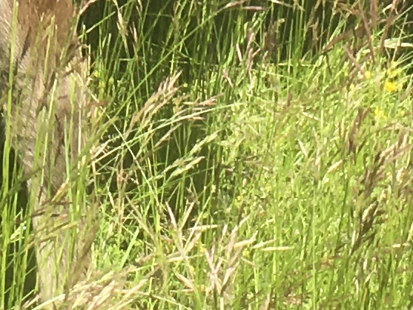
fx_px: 2506
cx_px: 78
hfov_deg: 9.4
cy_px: -314
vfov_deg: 6.8
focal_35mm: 210
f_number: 2.2
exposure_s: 1/874
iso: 25
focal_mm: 4.15
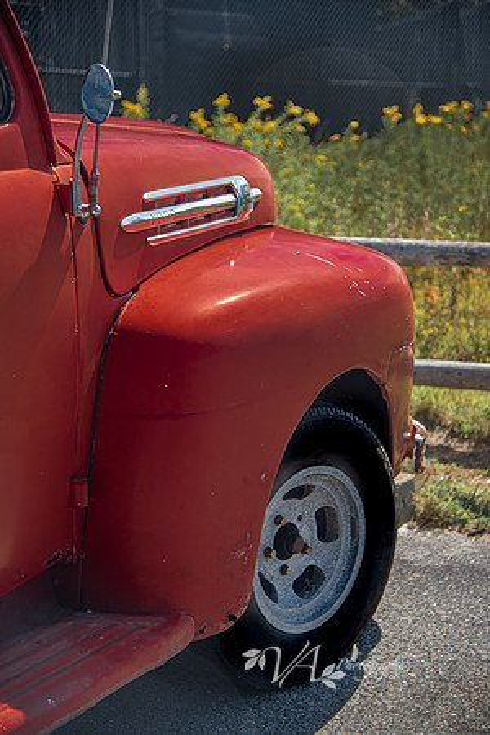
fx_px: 1531
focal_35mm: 75
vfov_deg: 27.0
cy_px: 368
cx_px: 245
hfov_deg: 18.2
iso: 500
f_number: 4
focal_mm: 75
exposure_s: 1/1000
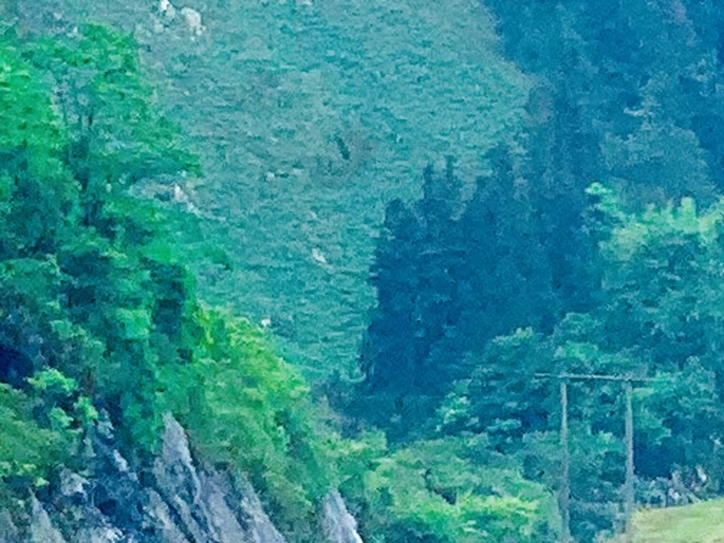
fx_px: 8701
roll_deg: -3.2
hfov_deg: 4.5
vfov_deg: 3.6
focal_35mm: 416
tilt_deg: -7.6
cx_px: 2294
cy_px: 246
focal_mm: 6
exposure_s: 1/564
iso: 16
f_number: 2.4
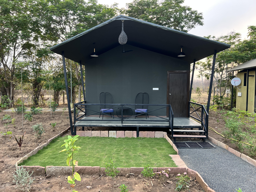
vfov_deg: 53.1
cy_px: 96
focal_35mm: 26
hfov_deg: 67.3
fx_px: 192
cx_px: 128
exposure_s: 1/121
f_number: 1.5
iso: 100
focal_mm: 5.7
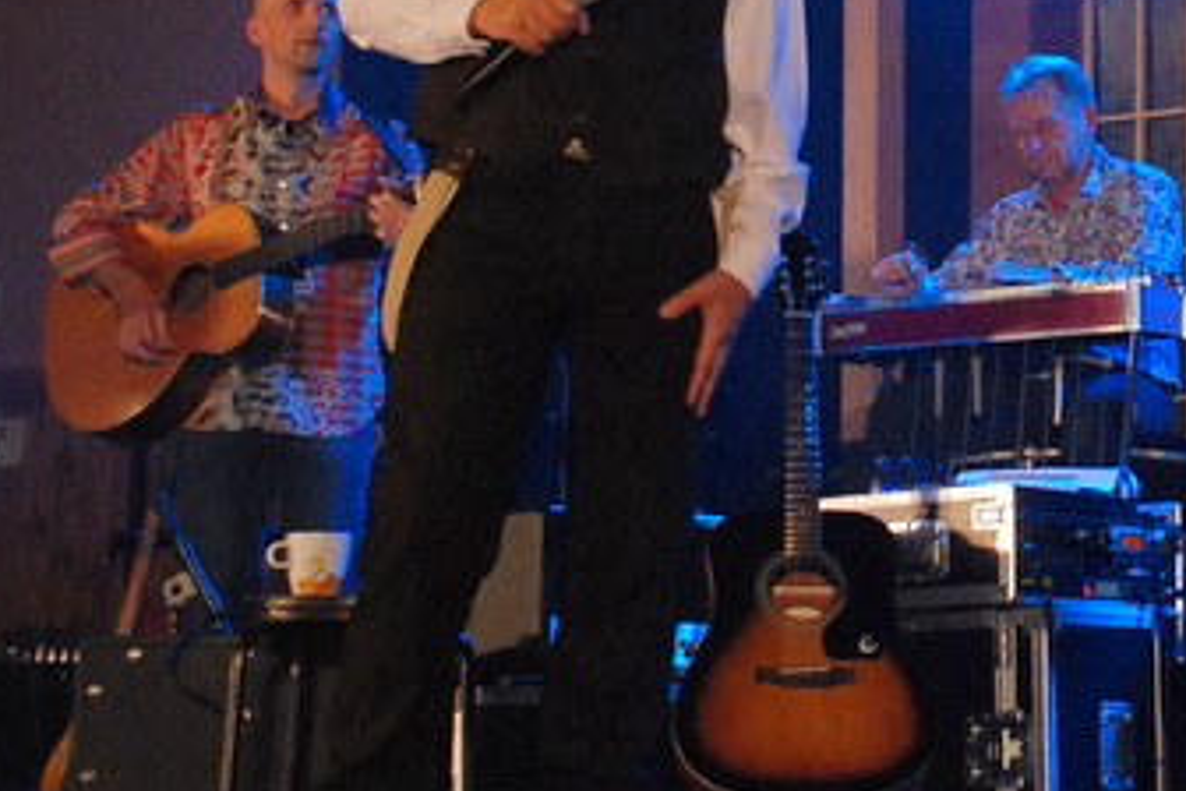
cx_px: 1250
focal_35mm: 90
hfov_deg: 21.6
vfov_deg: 15.1
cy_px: 177
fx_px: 2965
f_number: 4
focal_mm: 28
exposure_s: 1/100
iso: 1600
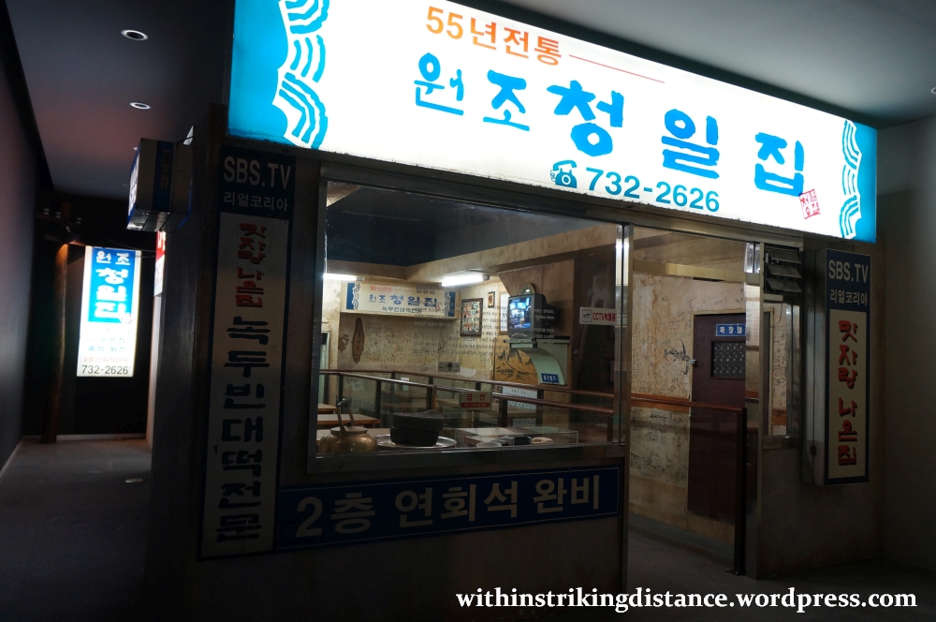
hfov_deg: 67.4
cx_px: 468
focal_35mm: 27
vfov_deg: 47.8
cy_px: 311
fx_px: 701
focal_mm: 18
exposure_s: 1/60
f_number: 4
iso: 800
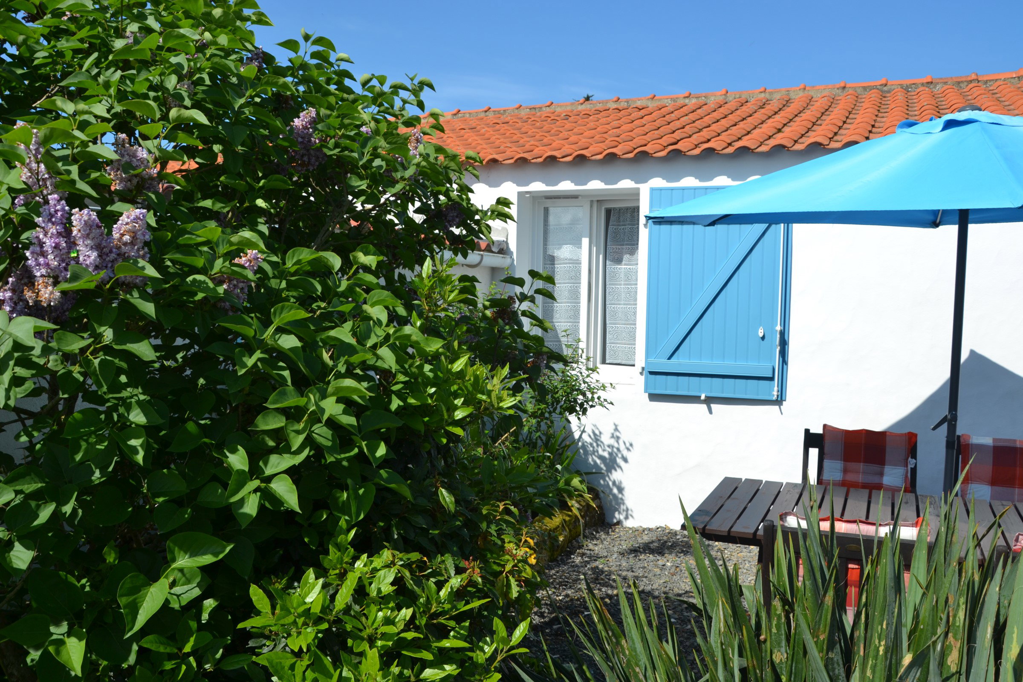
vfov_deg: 41.7
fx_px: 895
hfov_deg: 59.5
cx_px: 512
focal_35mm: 32
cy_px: 341
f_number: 8
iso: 100
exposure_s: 1/250
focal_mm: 21
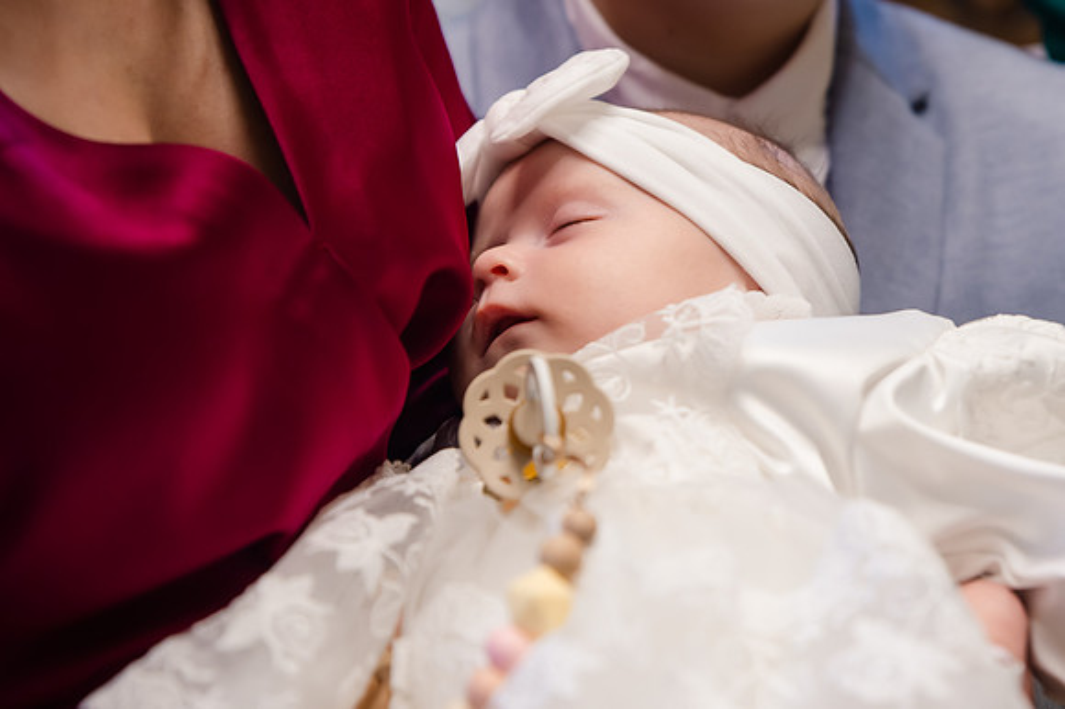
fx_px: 2818
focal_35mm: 95
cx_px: 609
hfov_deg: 21.4
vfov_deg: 14.3
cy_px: 226
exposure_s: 1/125
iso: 800
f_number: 3.5
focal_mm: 70
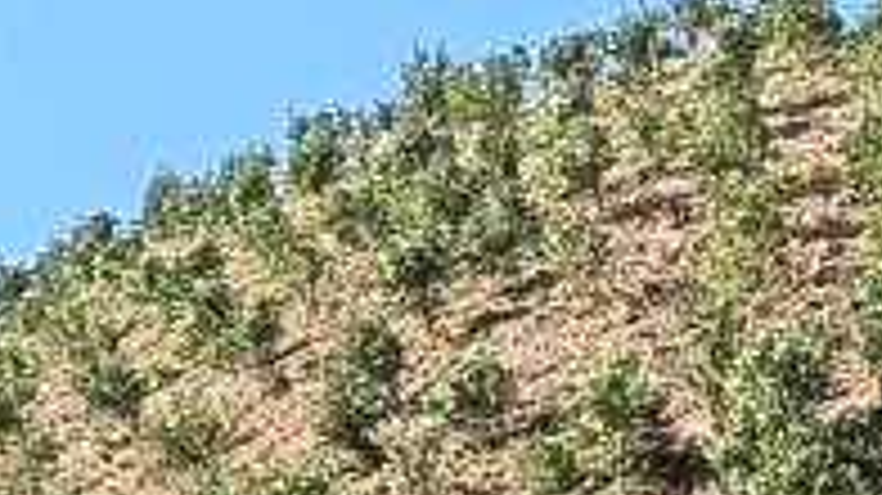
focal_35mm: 182
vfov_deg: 6.4
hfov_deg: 11.7
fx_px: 4254
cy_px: 1053
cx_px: -54
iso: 50
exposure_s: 1/617
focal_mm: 3.61
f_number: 1.8
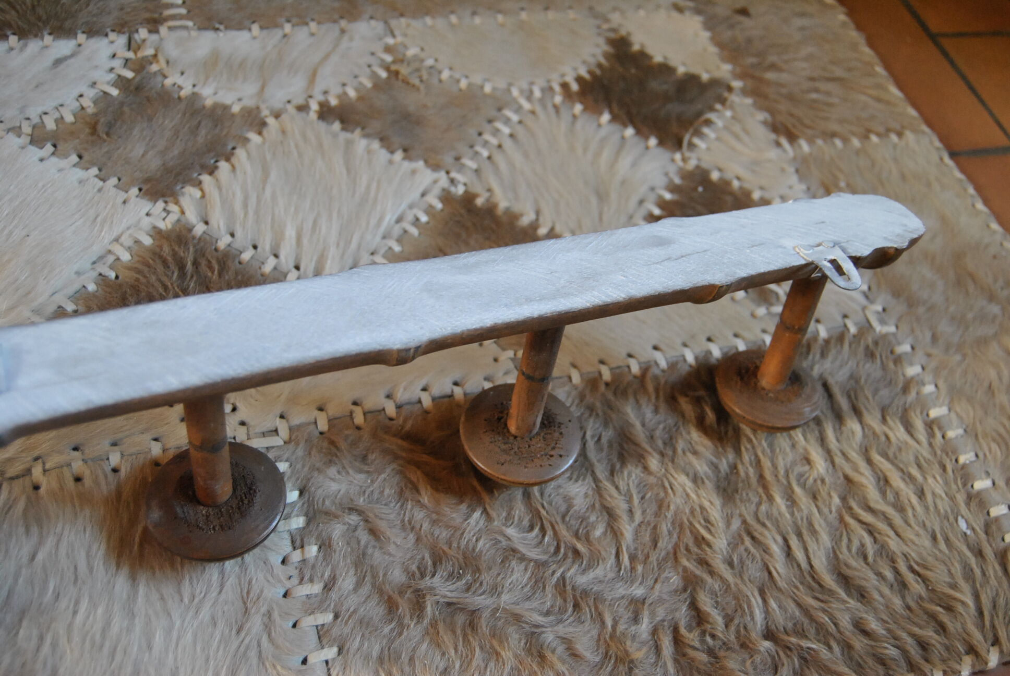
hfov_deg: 53.1
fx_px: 1011
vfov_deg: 37.0
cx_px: 505
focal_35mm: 36
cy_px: 338
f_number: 3.8
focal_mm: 24
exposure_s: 1/30
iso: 800
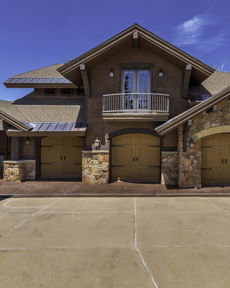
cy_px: 132
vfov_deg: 64.0
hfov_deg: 52.9
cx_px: 134
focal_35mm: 27
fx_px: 230
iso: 100
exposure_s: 1/1000
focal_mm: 10
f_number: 4.5
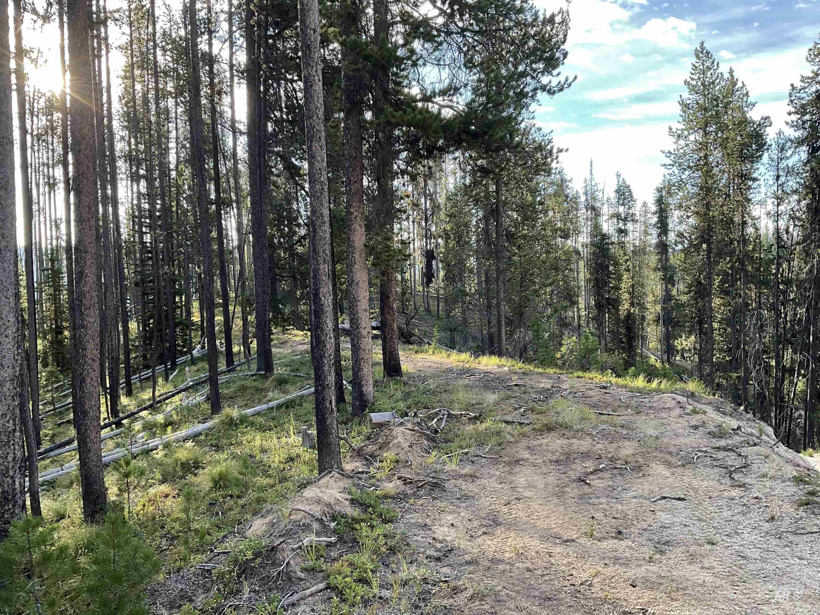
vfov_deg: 48.2
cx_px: 410
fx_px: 687
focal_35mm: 29
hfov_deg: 61.7
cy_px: 308
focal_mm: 3
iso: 16
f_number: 1.8
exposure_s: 1/145
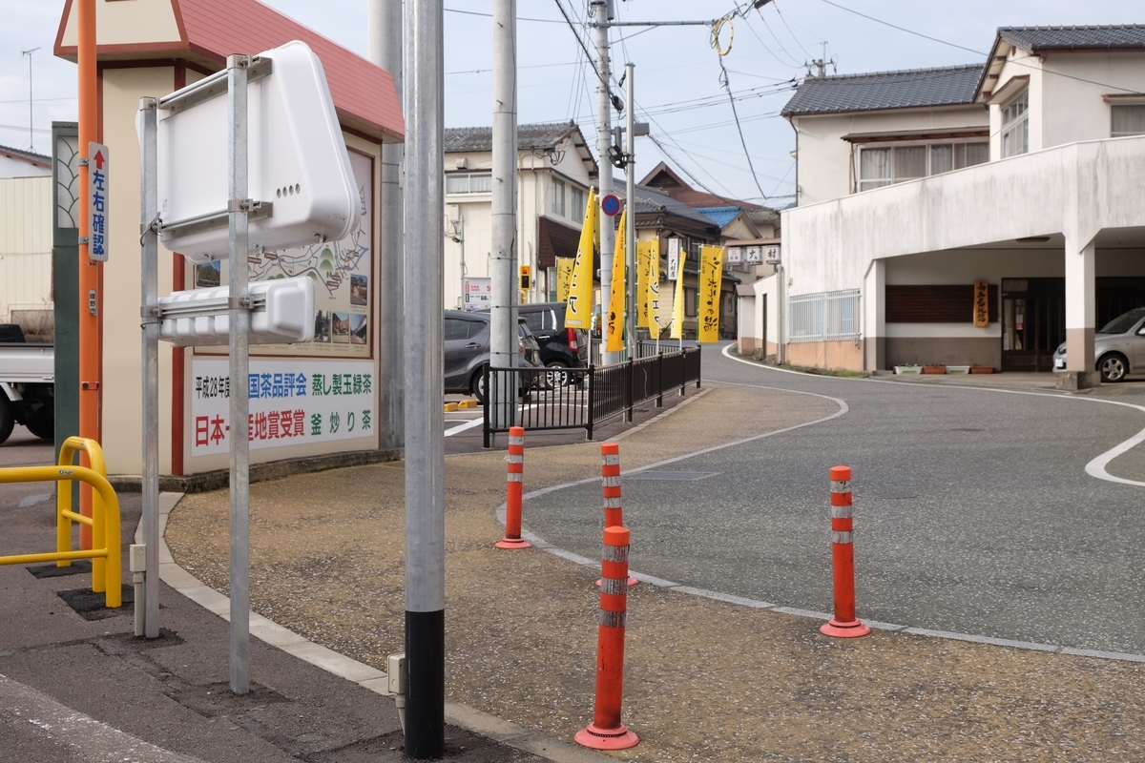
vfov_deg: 31.2
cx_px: 572
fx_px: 1368
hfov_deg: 45.4
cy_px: 382
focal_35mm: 43
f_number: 5.6
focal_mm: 28.9
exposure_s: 1/220
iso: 200
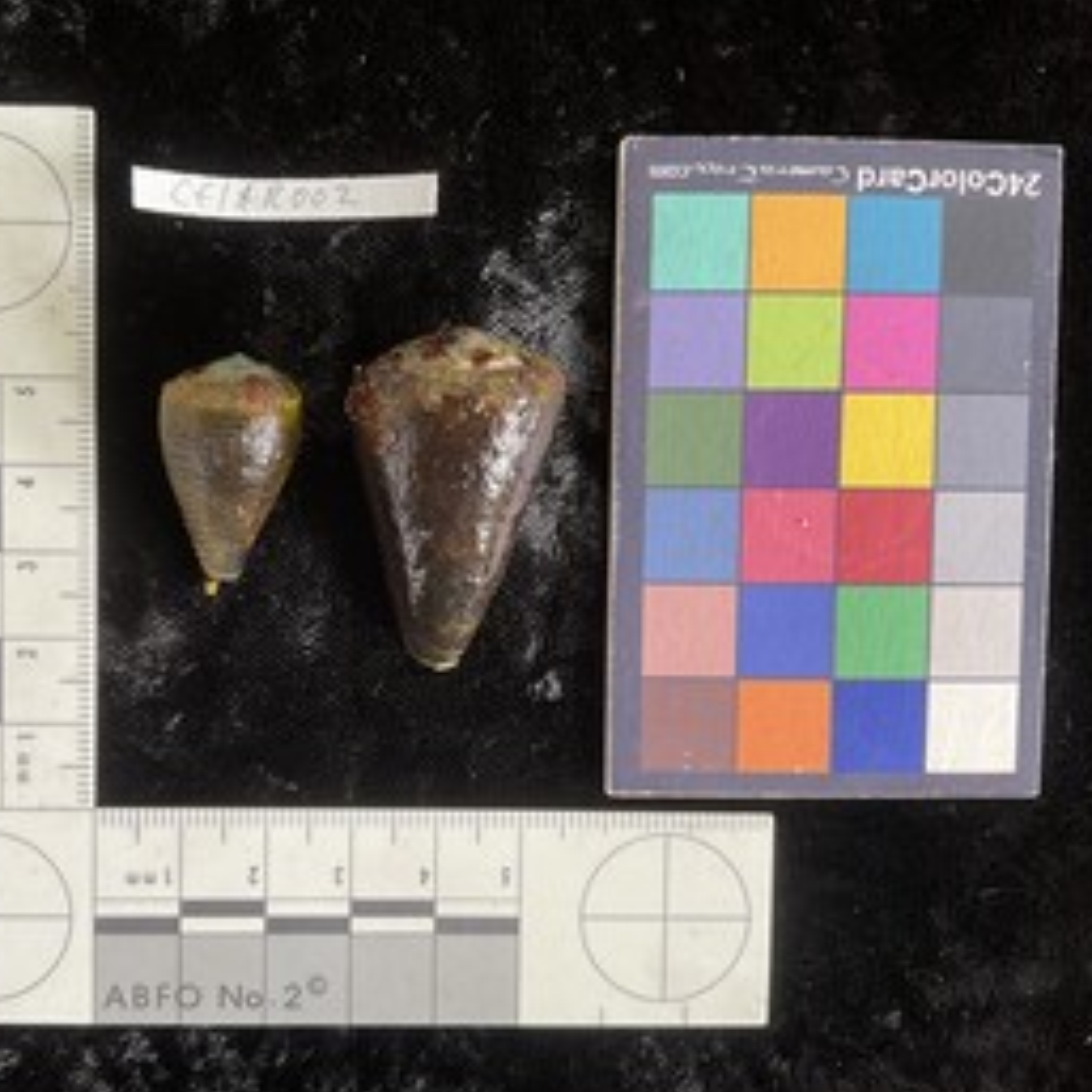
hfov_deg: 46.8
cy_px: 554
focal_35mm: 35
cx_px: 408
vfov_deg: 47.2
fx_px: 1249
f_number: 1.8
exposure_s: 1/60
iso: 32
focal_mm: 3
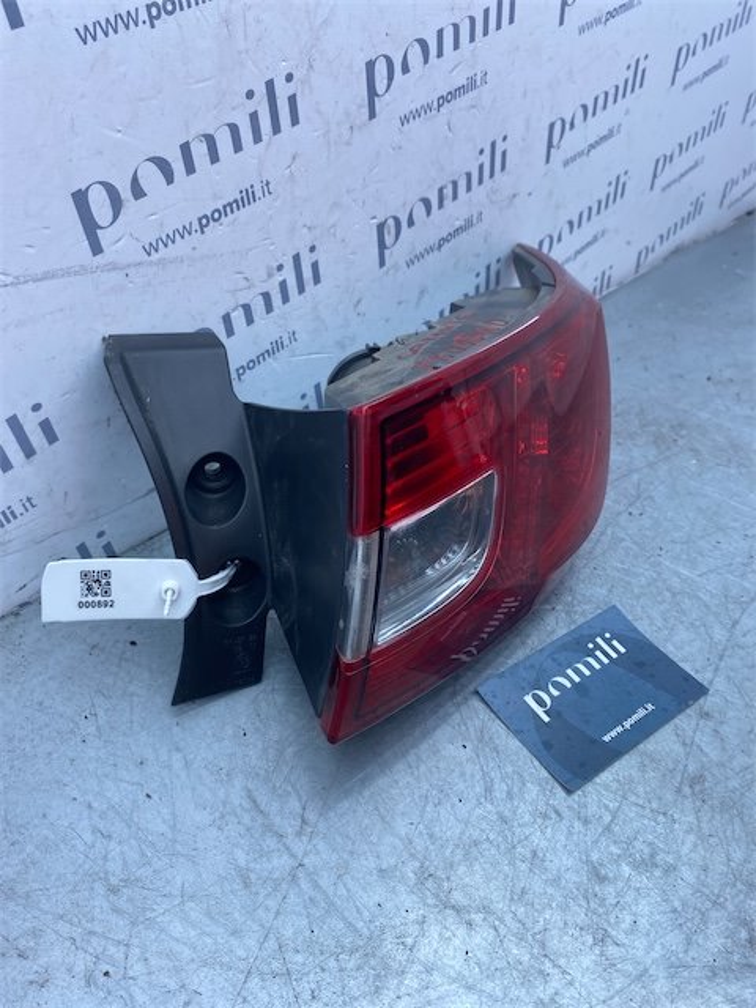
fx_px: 757
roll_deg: -6.0
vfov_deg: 67.3
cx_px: 378
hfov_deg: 53.1
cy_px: 504
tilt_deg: -38.8
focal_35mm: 26
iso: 32
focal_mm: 4.25
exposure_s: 1/724
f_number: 1.8
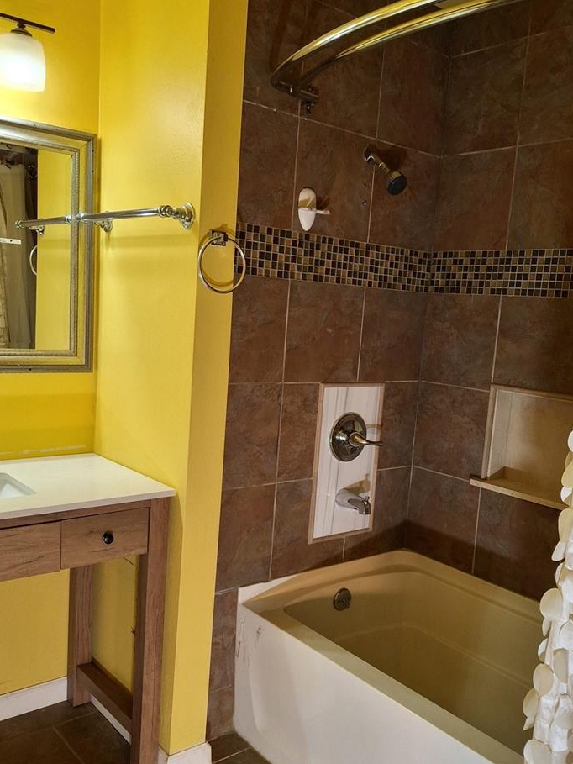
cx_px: 315
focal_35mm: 33
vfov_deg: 55.2
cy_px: 424
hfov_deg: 42.9
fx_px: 728
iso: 80
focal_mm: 5.23
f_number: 1.8
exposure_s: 1/120
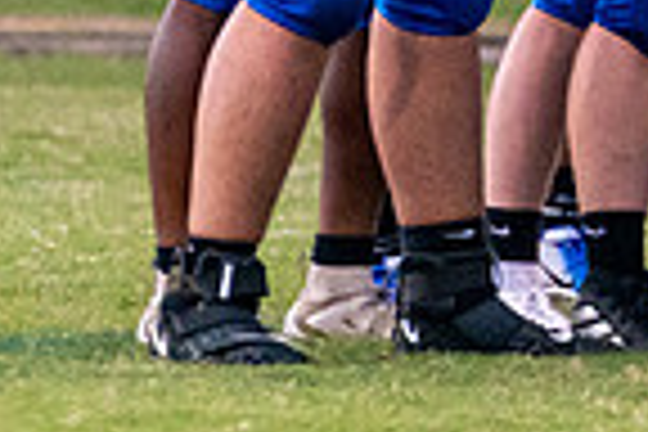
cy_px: -671
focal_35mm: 1748
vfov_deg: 0.8
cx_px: 1102
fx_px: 31462
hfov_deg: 1.2
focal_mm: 280
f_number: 4
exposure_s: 1/1000
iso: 6400
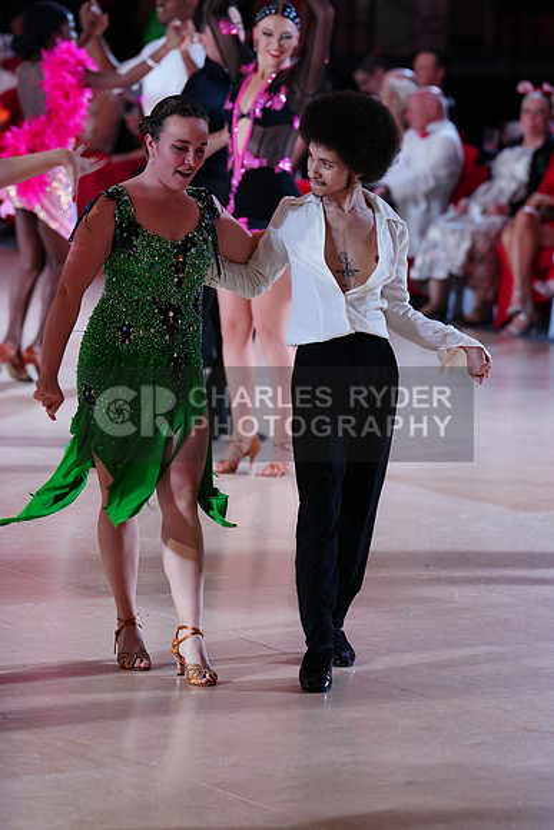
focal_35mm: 200
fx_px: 4614
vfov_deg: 10.3
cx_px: 277
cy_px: 415
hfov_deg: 6.9
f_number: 4.5
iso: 1000
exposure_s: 1/200
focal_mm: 200
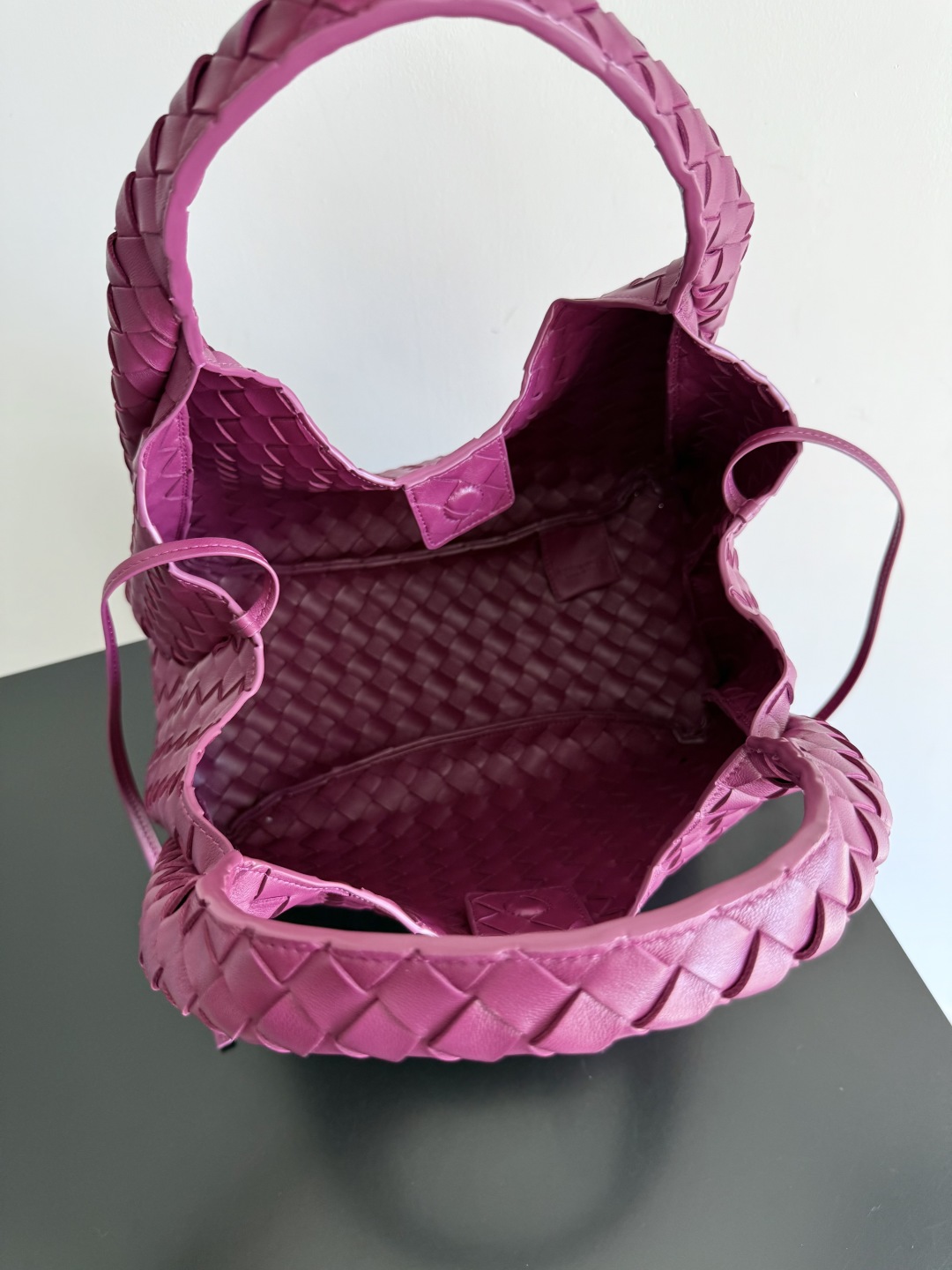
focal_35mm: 24
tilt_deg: -51.1
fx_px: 880
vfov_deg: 71.6
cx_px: 476
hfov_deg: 56.8
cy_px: 635
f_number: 1.78
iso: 125
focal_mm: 6.76
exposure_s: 1/121
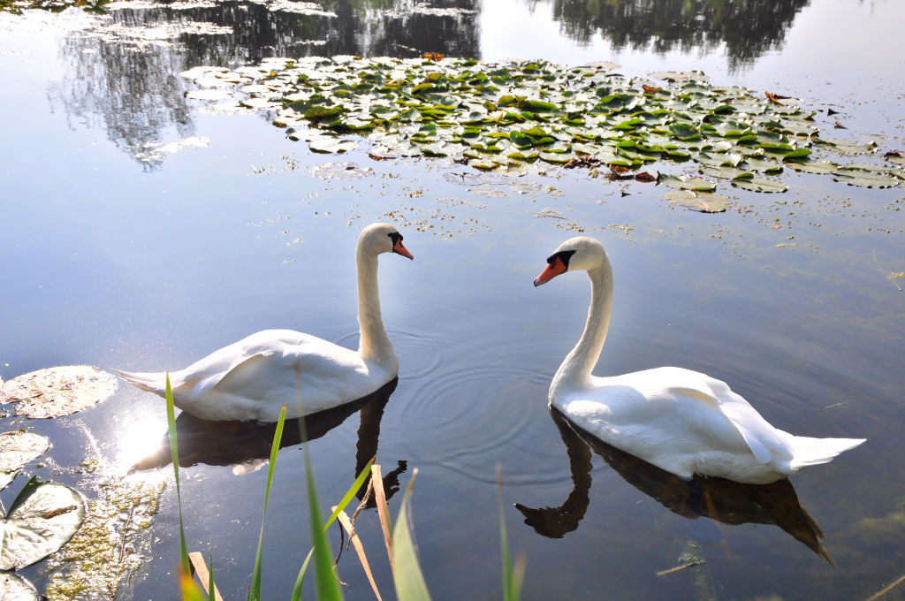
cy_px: 300
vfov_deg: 32.9
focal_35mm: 40
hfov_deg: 48.0
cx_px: 452
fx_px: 1017
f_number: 9
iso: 200
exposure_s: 1/320
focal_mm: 27
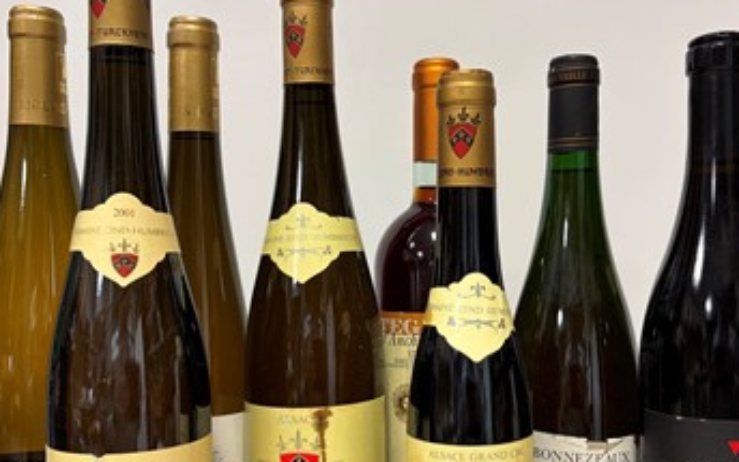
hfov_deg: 49.2
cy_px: 308
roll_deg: +2.2
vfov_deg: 31.7
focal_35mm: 40
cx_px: 408
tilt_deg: -3.9
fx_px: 806
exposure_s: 1/50
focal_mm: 5.96
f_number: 1.6
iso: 100
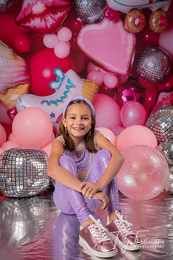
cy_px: 130
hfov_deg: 31.9
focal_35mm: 42
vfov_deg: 46.4
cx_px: 86
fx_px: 303
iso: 160
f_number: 5
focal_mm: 42
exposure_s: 1/160
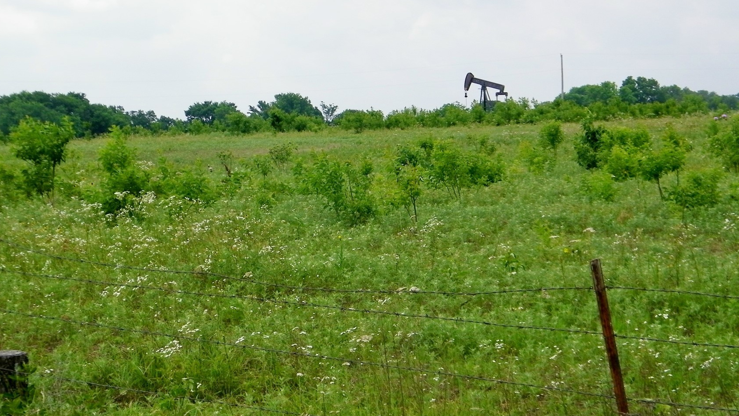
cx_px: 337
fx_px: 1940
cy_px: 216
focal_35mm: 99
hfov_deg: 21.6
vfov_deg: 12.2
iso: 80
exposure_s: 1/160
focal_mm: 14.3
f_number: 8.8
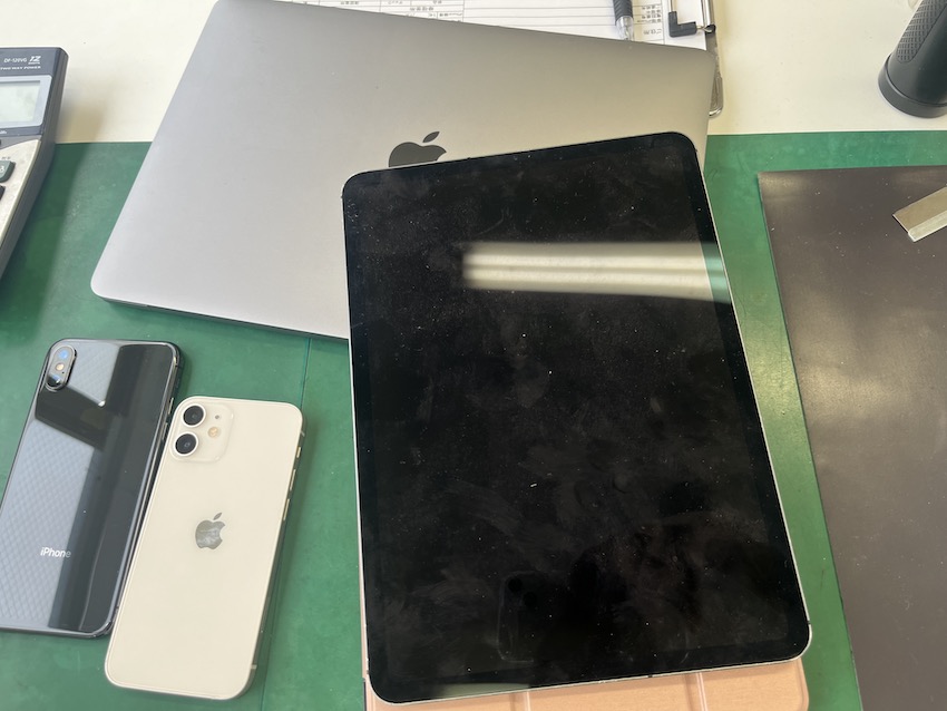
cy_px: 356
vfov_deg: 53.1
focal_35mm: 26
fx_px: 711
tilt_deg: -65.5
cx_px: 474
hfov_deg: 67.3
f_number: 1.6
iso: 40
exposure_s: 1/100
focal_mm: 5.1
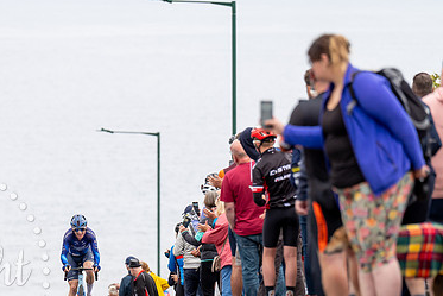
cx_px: 122
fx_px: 3718
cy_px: 212
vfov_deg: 4.6
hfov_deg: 6.8
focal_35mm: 302
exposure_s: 1/1000
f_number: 3.5
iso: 320
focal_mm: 194
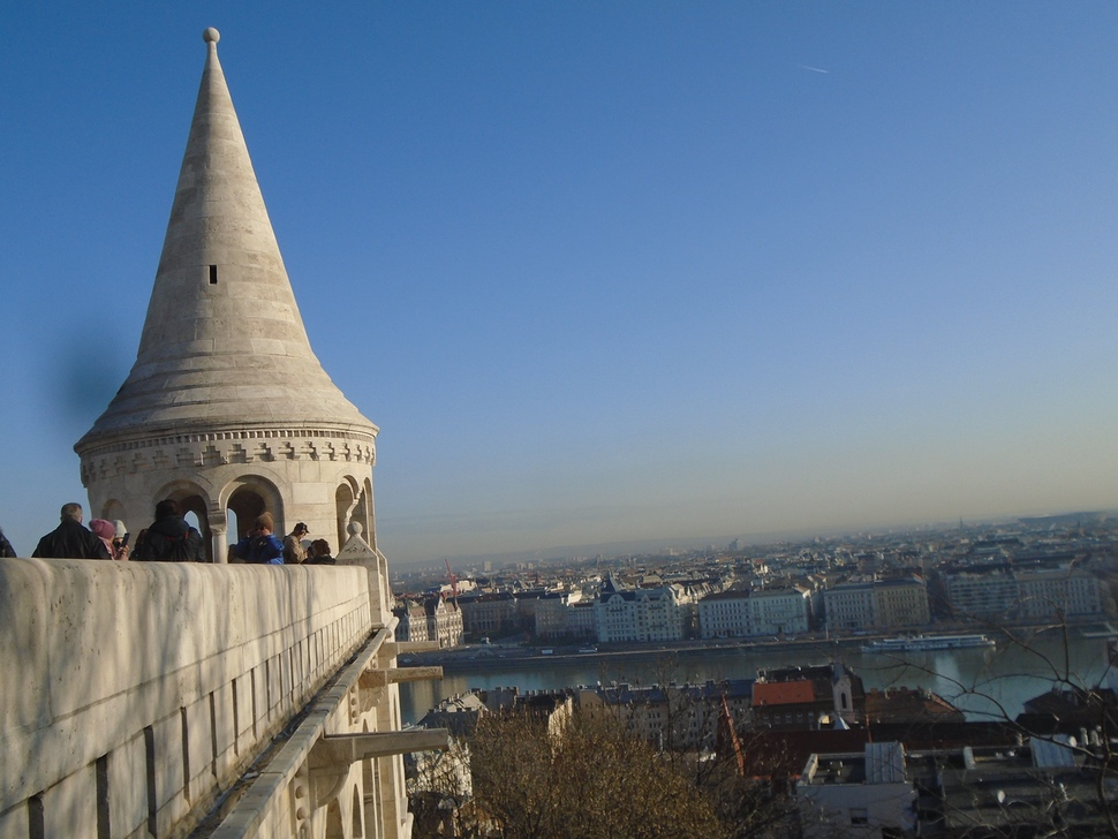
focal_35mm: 36
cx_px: 559
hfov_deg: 51.3
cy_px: 420
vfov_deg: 39.7
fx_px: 1163
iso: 100
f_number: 9.5
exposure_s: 1/200
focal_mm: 6.4
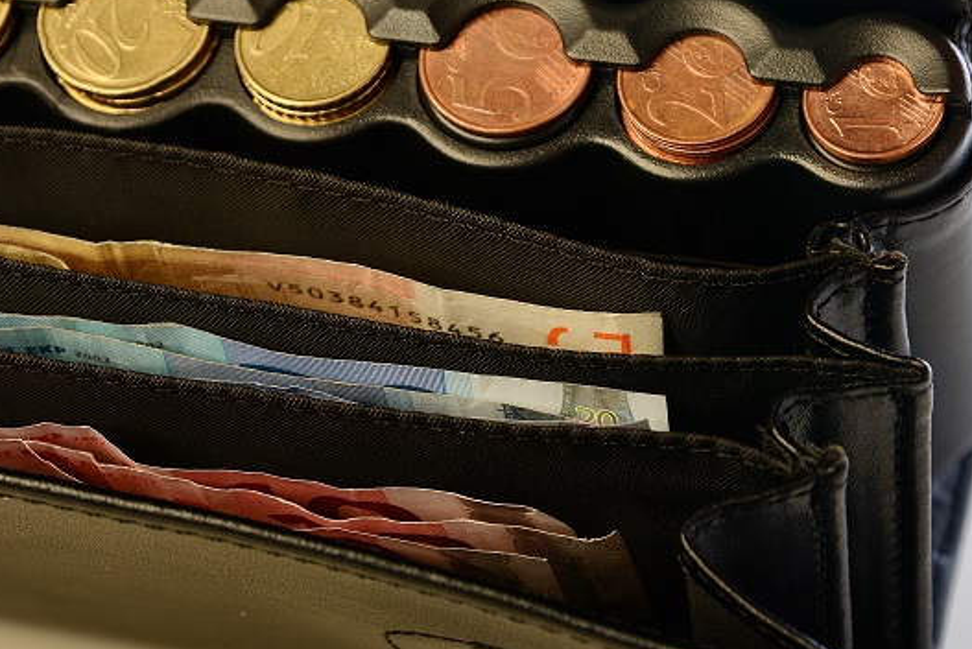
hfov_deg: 12.3
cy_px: 275
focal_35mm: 167
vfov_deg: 8.2
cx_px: 312
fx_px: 4511
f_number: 7.1
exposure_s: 1/200
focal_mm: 110
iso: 400
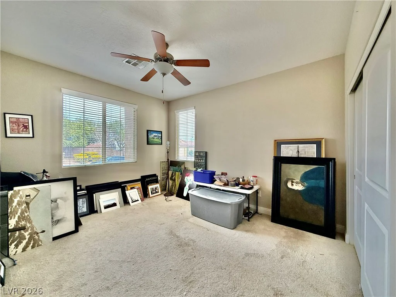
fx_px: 160
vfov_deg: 85.7
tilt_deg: +0.2
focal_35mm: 14
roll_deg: -0.1
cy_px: 148
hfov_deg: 102.1
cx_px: 198
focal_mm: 2.22
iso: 160
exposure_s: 1/99
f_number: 2.2
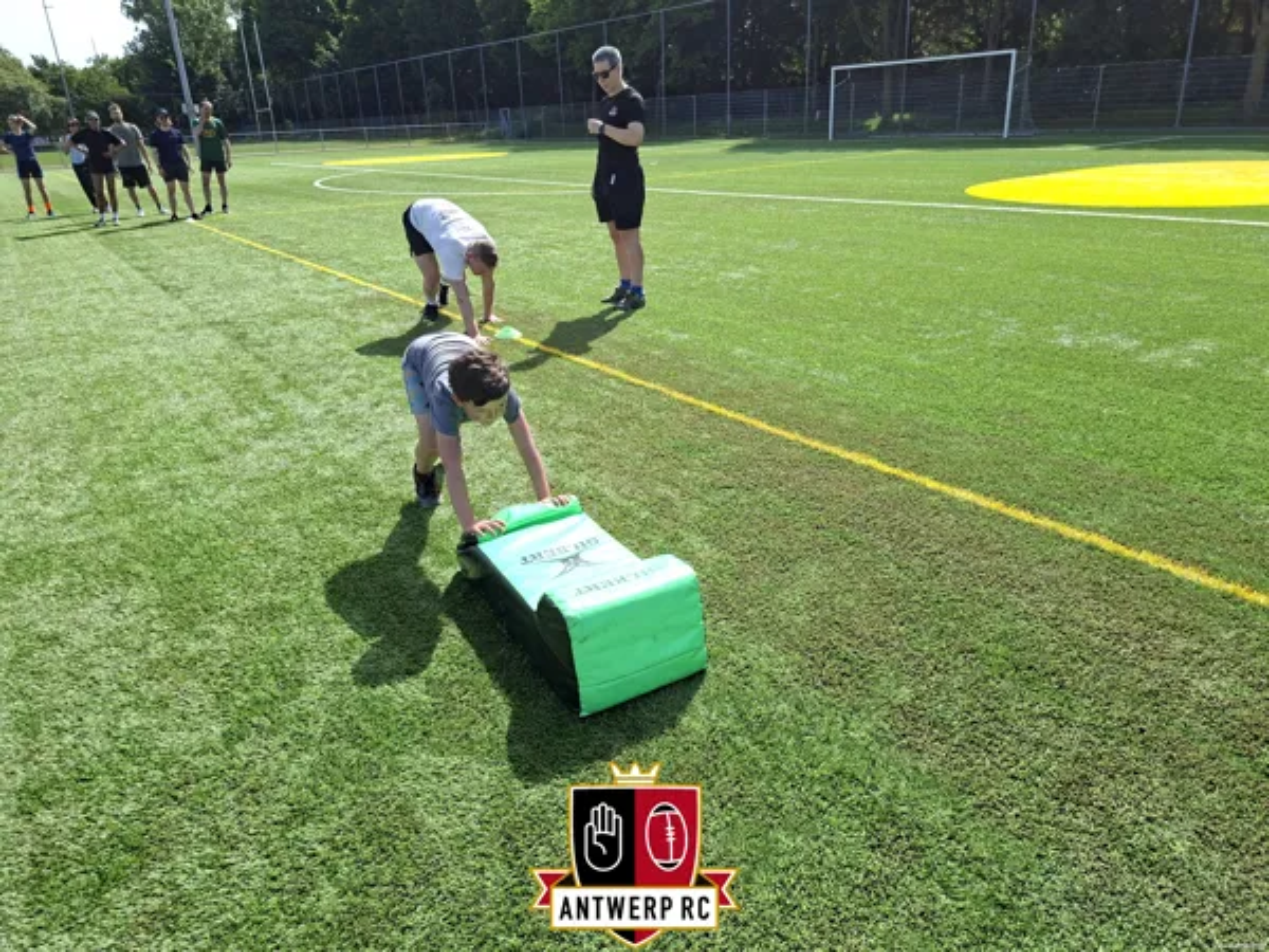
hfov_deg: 73.9
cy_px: 476
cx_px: 634
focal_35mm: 23
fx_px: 843
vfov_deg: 58.9
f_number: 1.8
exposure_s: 1/943
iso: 50
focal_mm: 5.54
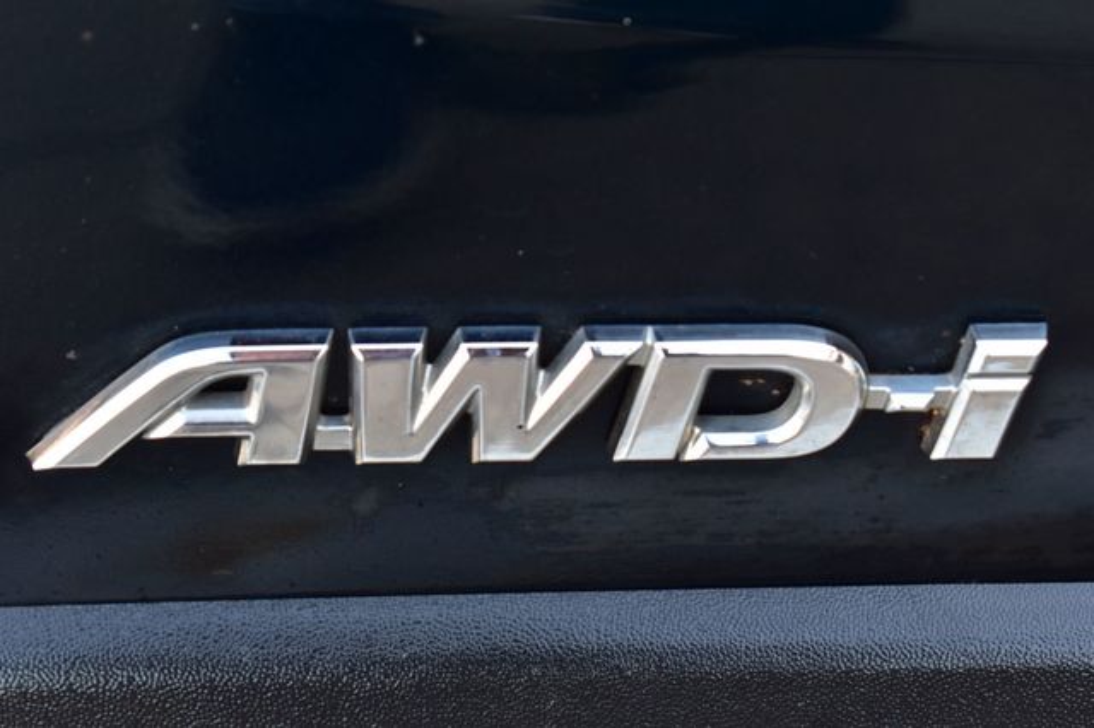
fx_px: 2506
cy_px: 364
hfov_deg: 24.6
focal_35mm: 82
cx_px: 547
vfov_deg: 16.5
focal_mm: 55
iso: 400
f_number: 8
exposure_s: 1/50
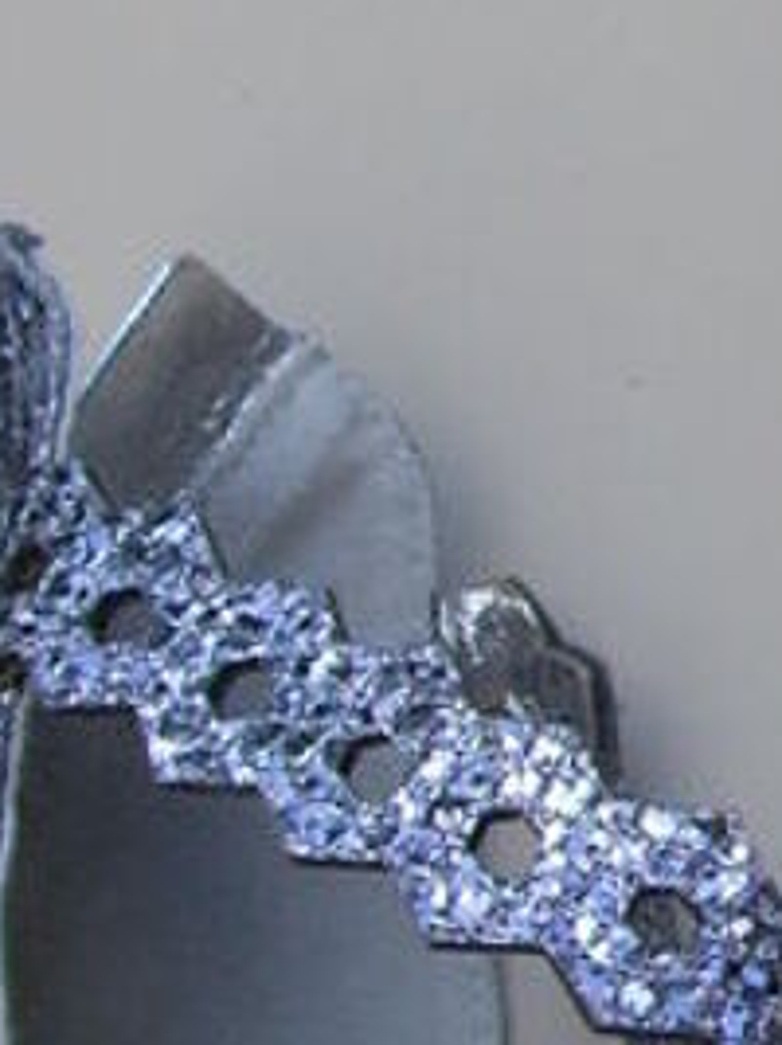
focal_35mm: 190
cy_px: 589
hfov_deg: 7.6
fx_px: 5728
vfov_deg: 10.4
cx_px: 1415
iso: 64
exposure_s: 1/125
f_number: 4.3
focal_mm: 6.2
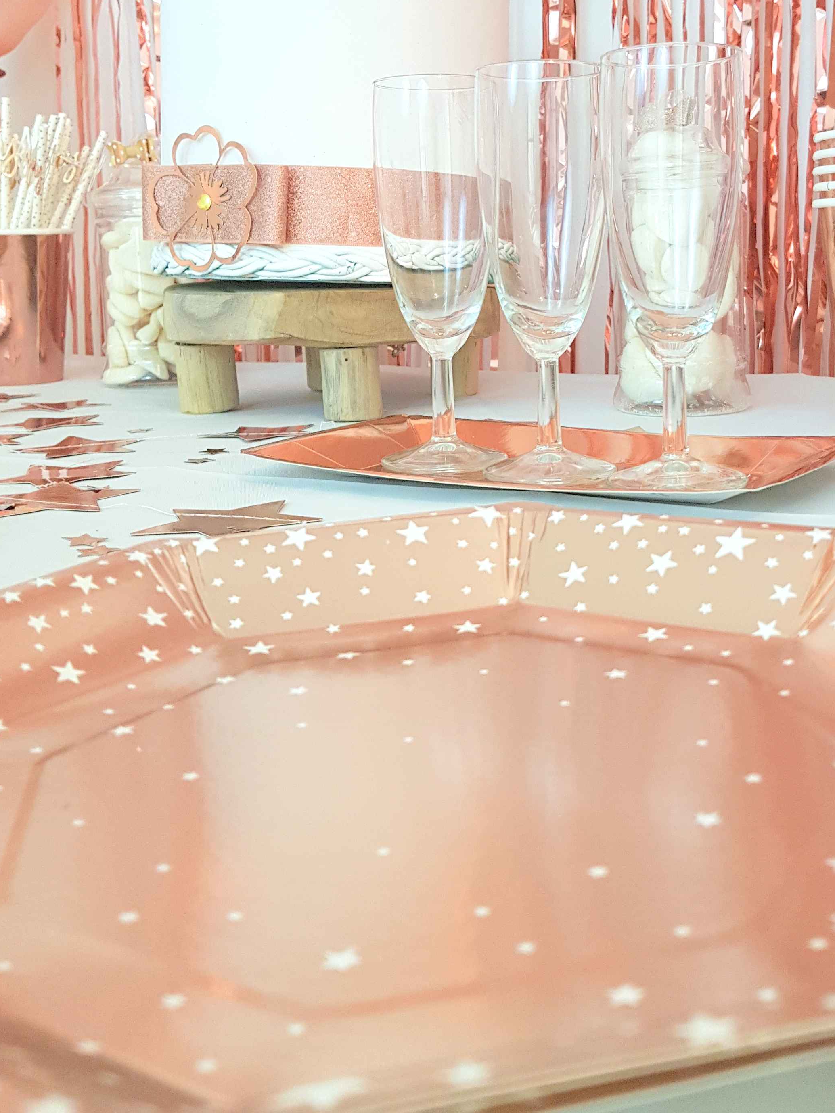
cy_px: 403
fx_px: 1222
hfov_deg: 37.4
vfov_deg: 48.4
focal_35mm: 38
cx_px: 542
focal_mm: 4.2
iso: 125
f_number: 1.7
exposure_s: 1/50
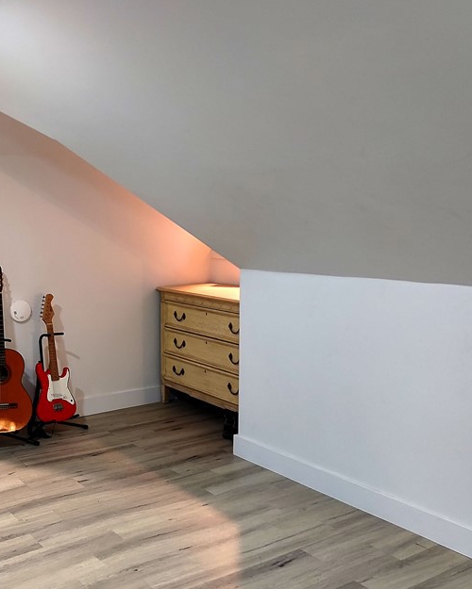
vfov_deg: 45.8
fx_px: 698
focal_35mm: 40
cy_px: 310
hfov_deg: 36.4
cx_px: 110
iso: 450
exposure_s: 1/30
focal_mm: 4.7
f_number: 1.79
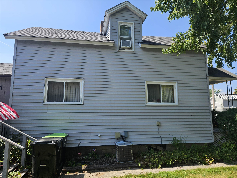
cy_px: 89
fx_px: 157
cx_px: 118
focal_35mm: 23
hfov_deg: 73.9
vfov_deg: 58.9
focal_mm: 5.4
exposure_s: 1/932
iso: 25
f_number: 1.8
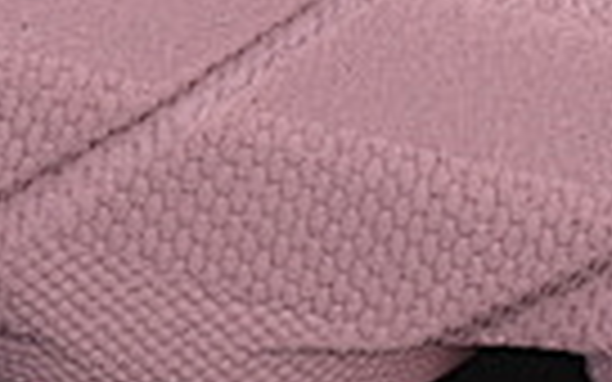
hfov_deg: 3.4
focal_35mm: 607
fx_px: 10124
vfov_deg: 2.1
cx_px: -405
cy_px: -993
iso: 160
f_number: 7.1
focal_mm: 50
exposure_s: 1/80
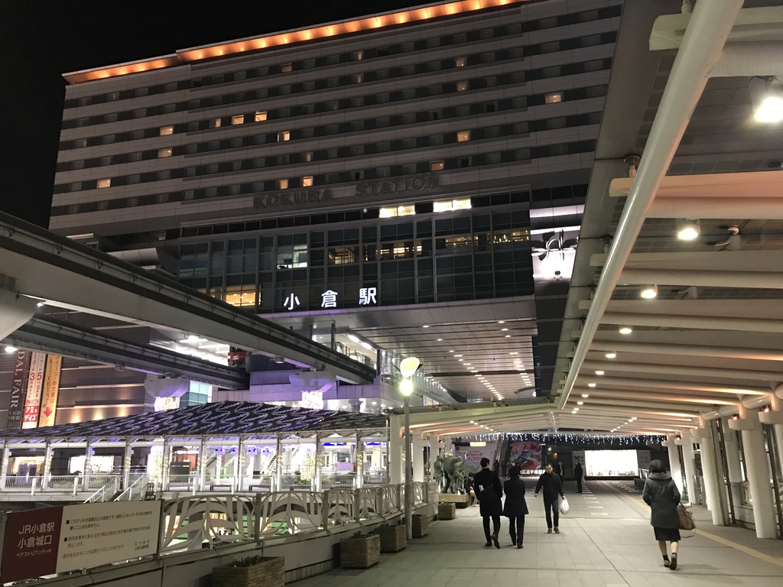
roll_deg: +1.1
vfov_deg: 49.7
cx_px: 392
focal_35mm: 28
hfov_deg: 63.4
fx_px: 633
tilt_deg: +14.7
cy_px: 294
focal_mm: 3.99
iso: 100
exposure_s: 1/11
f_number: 1.8
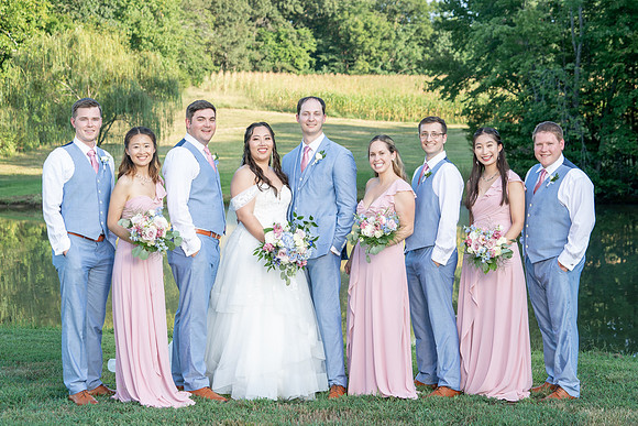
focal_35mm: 76
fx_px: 1347
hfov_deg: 26.7
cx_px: 306
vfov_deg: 18.0
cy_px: 220
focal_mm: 72
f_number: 5.6
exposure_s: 1/200
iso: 250
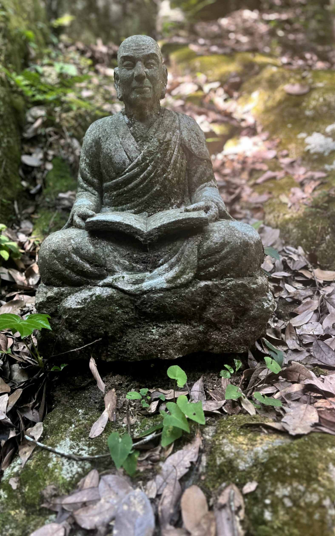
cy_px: 271
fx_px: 409
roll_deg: +6.2
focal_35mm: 28
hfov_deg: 44.4
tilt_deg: -3.9
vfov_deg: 66.5
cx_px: 140
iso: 125
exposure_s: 1/81
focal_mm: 5.1
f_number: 1.6
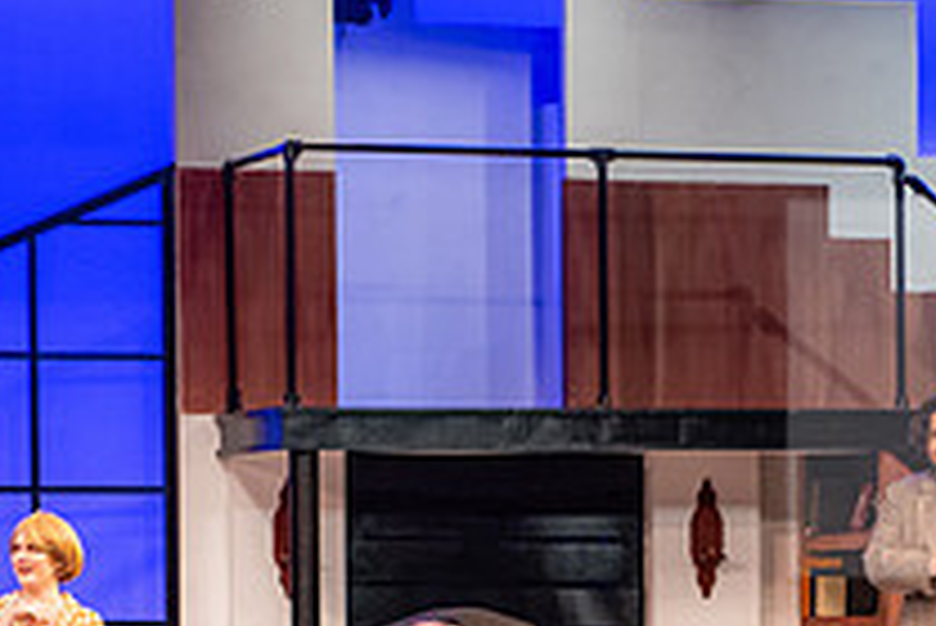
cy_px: 745
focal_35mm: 195
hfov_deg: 10.5
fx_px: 5073
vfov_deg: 7.0
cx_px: 652
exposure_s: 1/200
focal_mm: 70
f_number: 3.5
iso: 2500
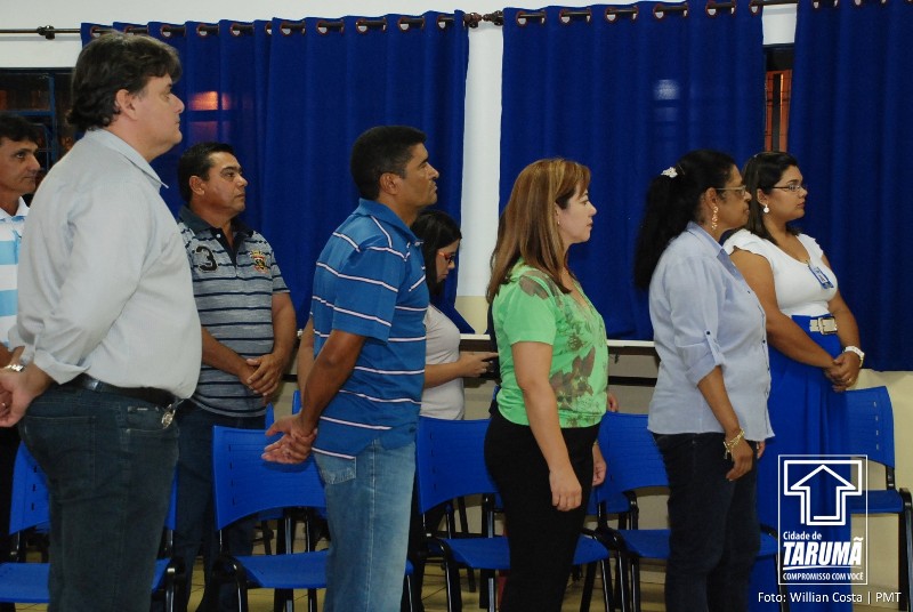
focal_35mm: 66
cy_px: 306
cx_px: 456
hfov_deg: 30.5
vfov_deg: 20.7
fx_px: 1676
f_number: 5
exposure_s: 1/50
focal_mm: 44
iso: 1250
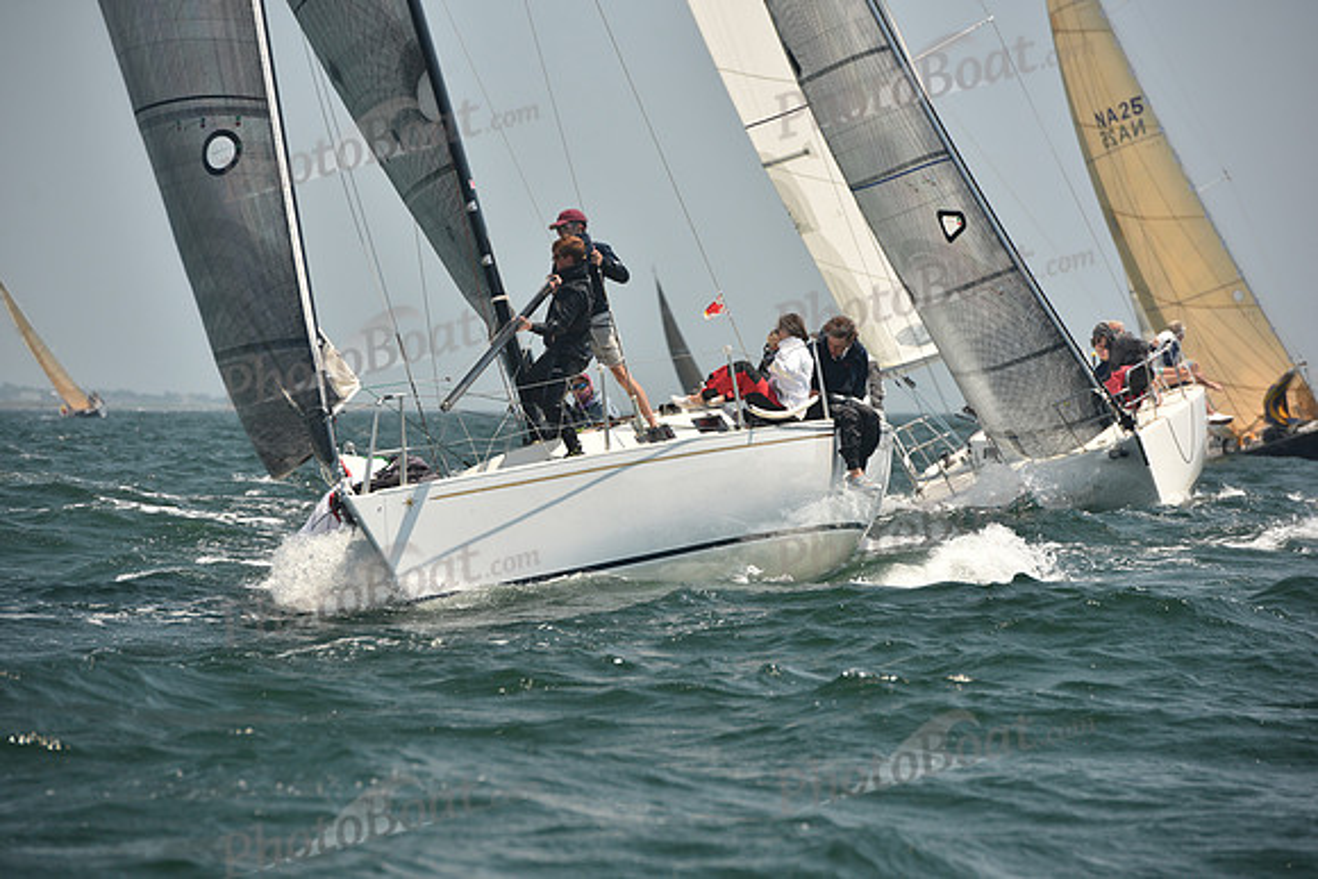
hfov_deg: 10.3
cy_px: 440
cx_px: 659
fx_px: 7324
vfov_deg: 6.9
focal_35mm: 200
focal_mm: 200
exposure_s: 1/640
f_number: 5.6
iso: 250
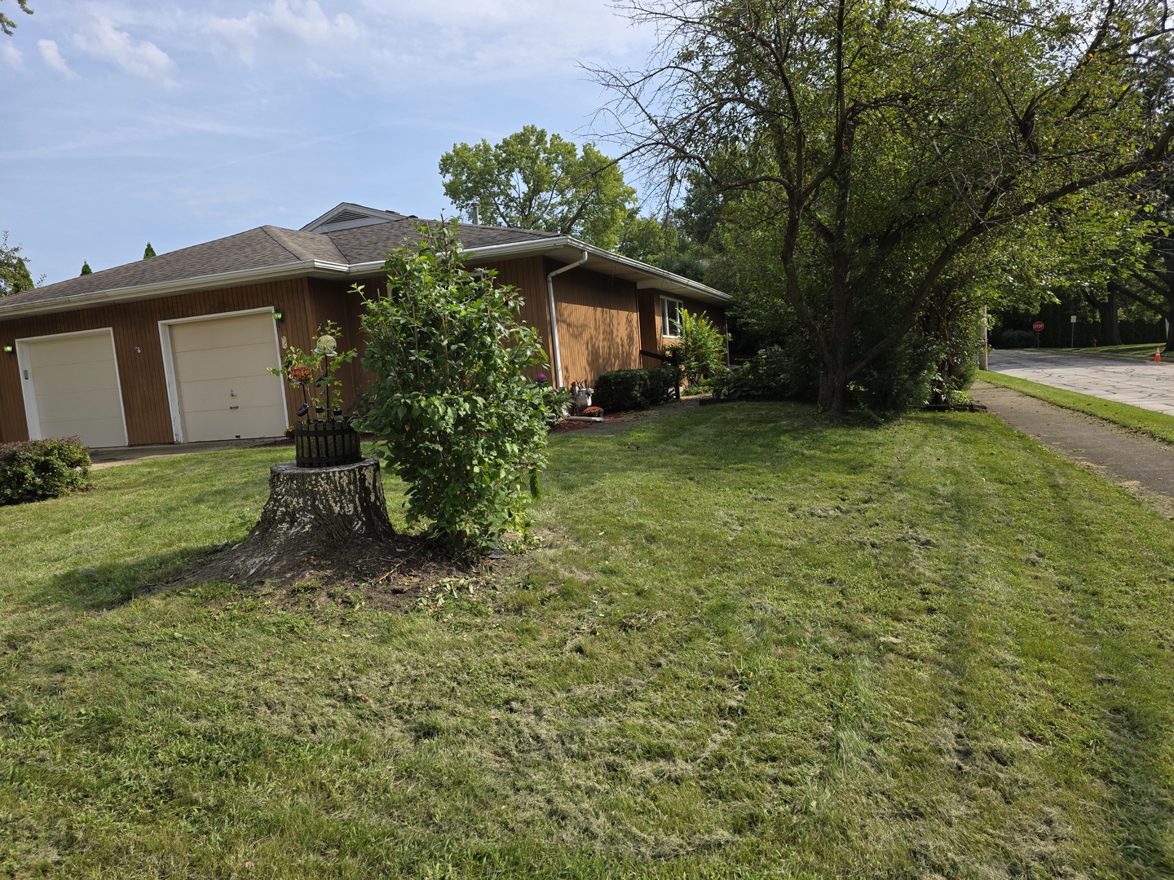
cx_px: 587
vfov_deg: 58.9
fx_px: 780
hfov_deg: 73.9
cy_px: 440
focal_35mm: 23
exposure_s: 1/4145
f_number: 1.7
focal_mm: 6.3
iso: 80
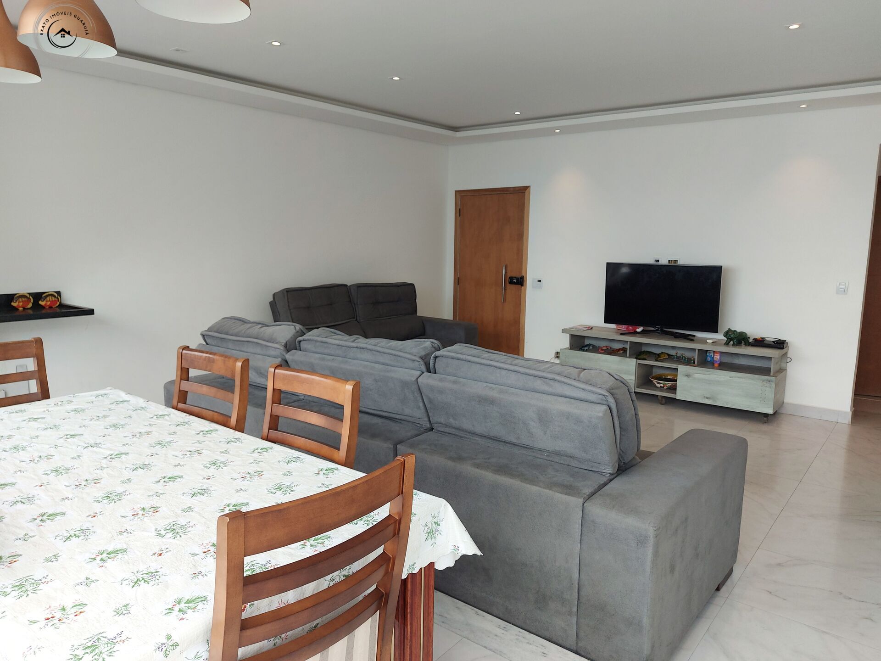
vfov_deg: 56.8
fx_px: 611
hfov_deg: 71.6
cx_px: 440
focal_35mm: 24
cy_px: 330
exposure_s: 1/120
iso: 50
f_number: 1.8
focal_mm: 5.23
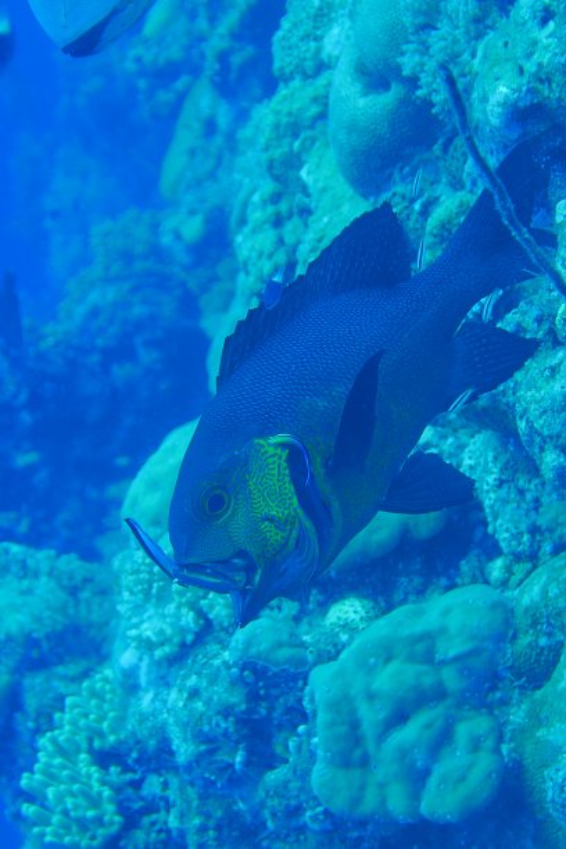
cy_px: 424
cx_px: 283
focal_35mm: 141
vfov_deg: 14.6
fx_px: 3325
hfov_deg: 9.7
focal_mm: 34
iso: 200
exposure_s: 1/125
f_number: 3.2
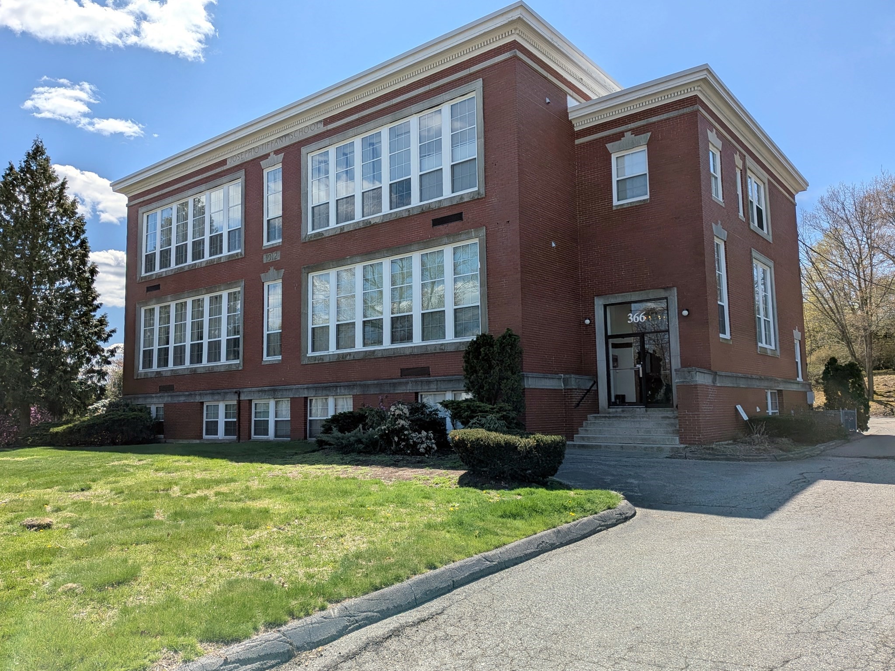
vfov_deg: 56.8
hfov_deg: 71.6
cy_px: 336
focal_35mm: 24
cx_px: 448
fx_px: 621
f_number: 1.7
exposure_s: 1/3268
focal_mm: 4.53
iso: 28
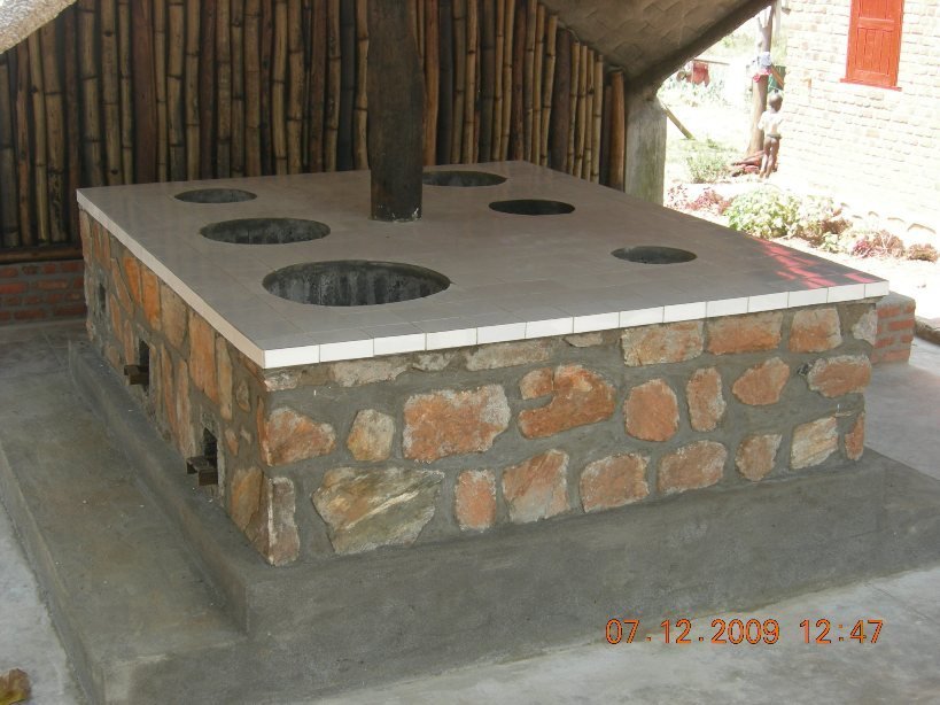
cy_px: 352
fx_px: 1358
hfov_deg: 38.2
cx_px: 470
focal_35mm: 50
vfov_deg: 29.1
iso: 64
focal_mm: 10.4
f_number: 4.4
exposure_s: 1/79.4
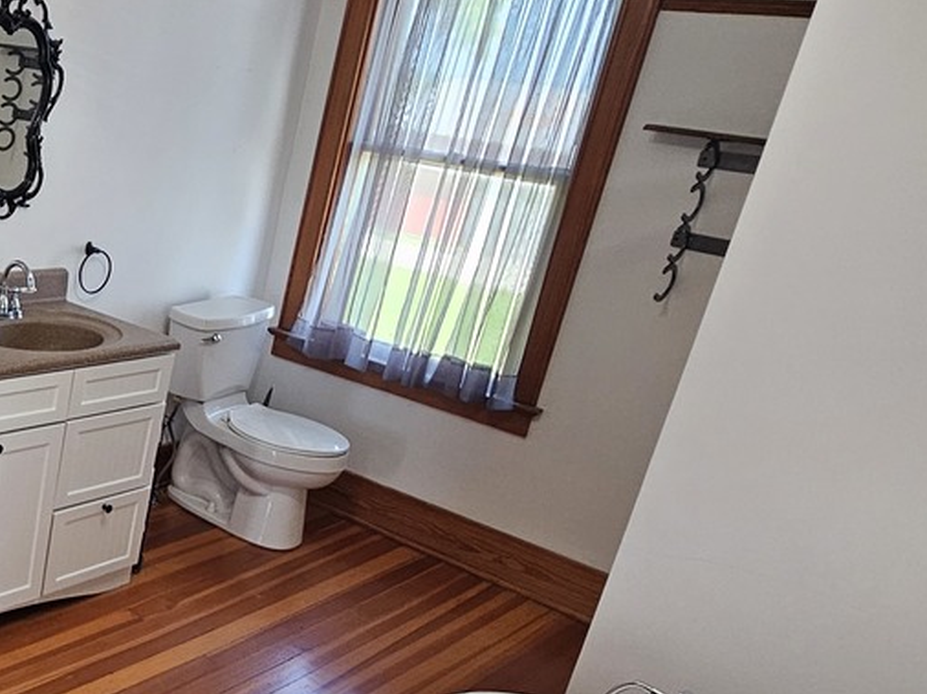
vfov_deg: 38.0
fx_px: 990
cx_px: -33
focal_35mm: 37
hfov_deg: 42.2
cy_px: 483
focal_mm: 2.2
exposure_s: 1/60
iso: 200
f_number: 2.2
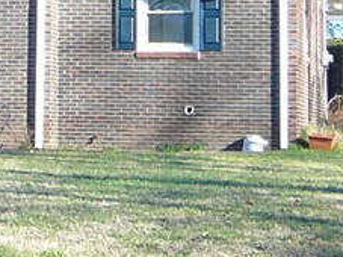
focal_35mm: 176
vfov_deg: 8.4
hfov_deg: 11.1
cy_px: -5
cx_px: -56
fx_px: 1743
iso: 80
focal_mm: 5.8
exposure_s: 1/200
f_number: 3
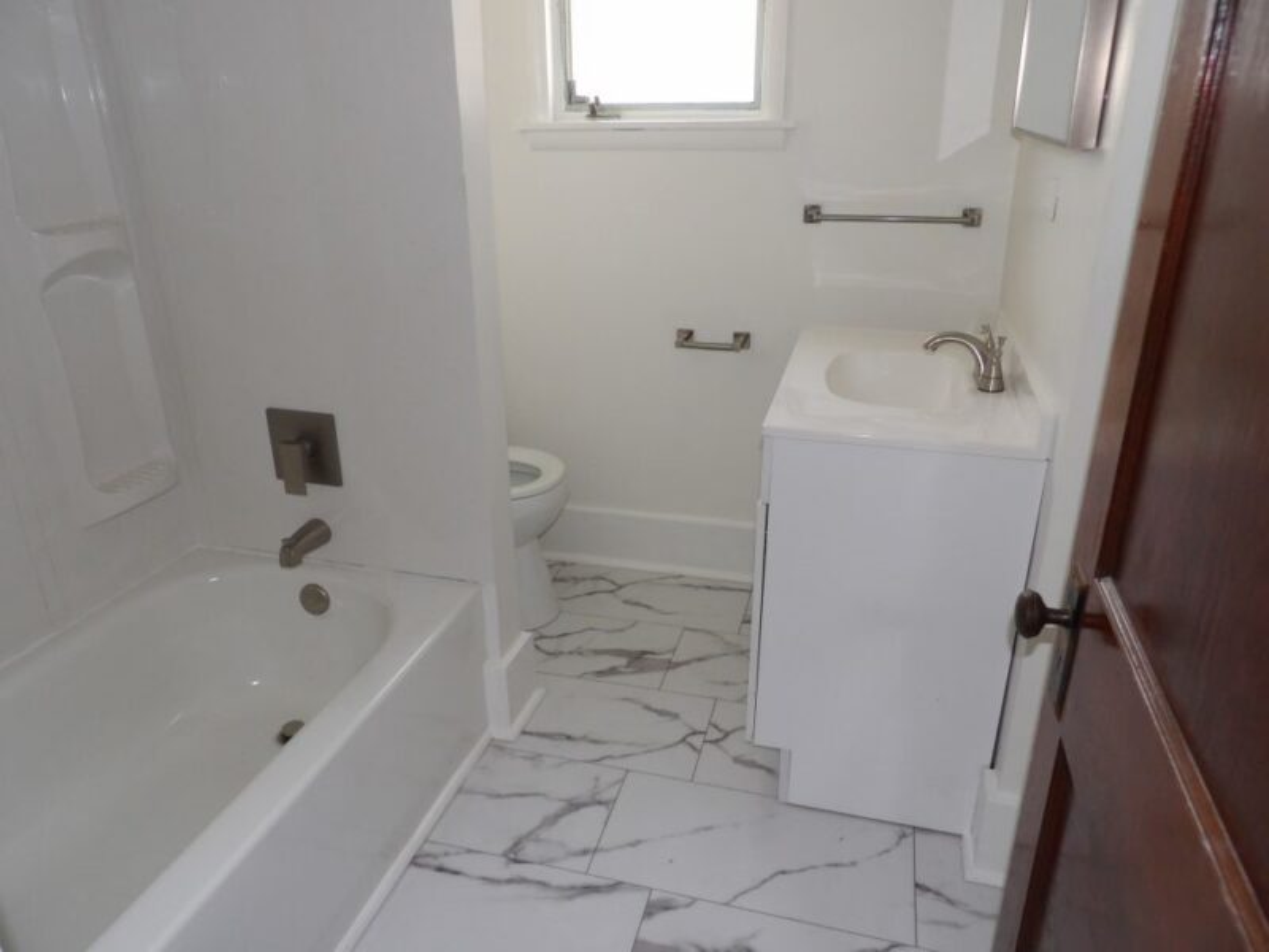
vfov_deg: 56.8
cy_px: 476
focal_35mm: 24
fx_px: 880
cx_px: 634
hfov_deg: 71.6
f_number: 3.2
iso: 200
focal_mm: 4.3
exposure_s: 1/33
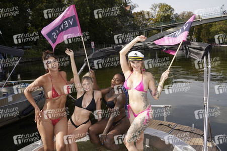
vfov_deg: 43.5
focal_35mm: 30
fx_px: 189
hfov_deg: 62.0
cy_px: 76
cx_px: 114
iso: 100
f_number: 9
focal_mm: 30
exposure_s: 1/200
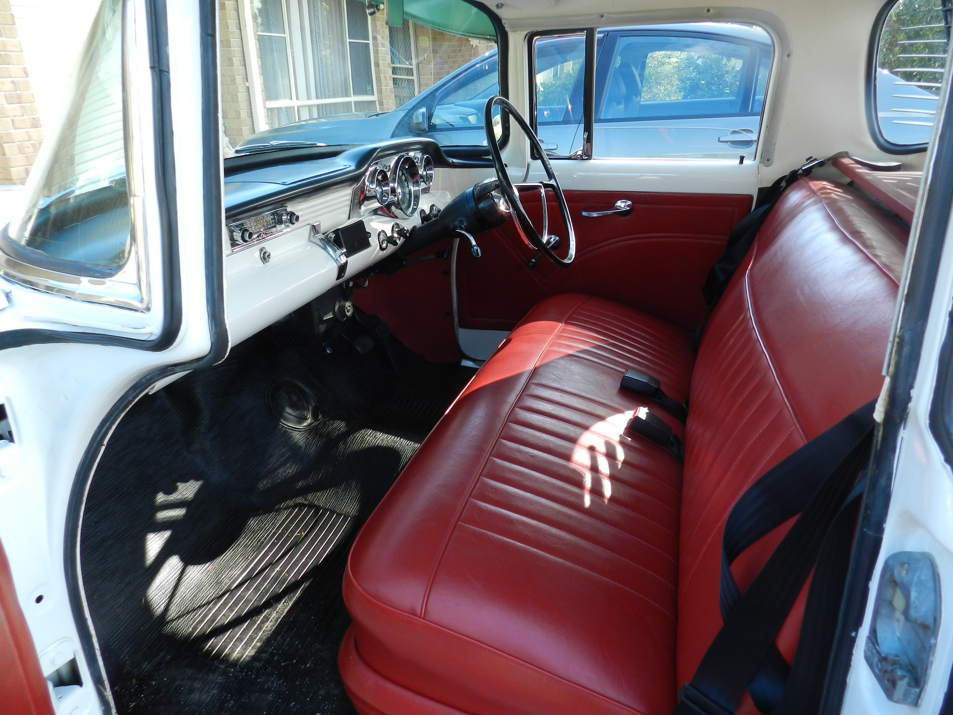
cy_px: 358
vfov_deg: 58.9
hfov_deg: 73.9
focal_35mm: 23
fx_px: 633
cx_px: 476
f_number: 3.4
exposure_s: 1/100
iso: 160
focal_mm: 4
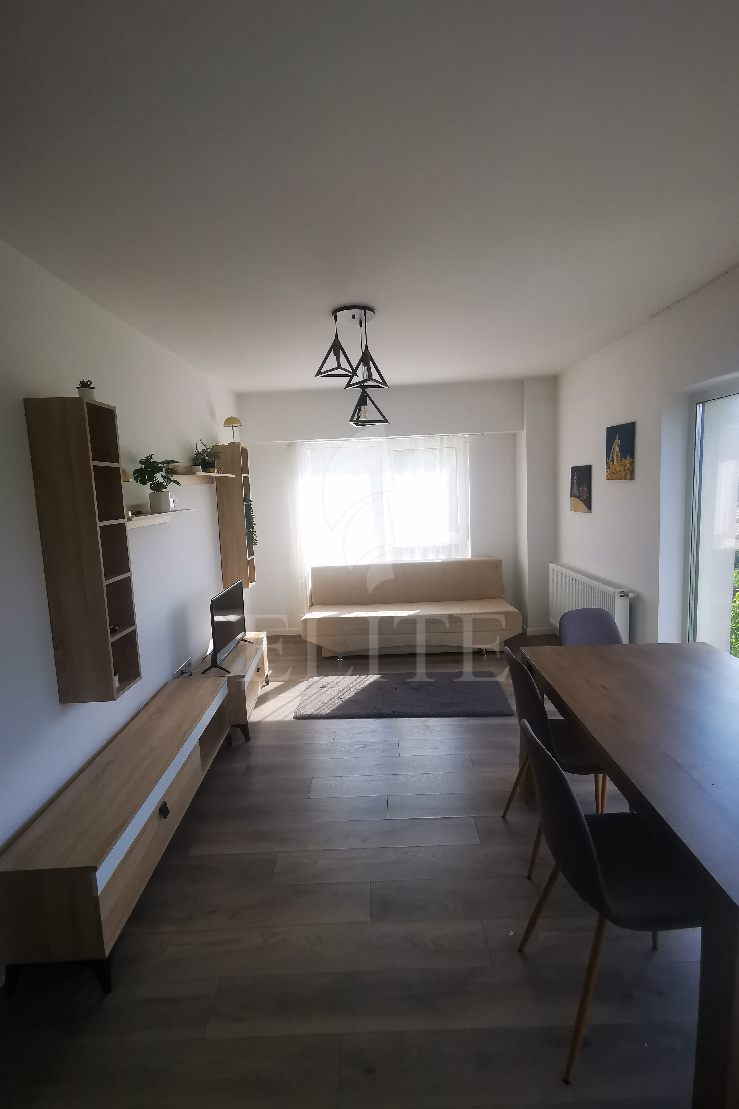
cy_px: 549
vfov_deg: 93.3
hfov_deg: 70.4
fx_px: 523
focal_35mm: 17
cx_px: 375
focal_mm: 2.35
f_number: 2.2
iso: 50
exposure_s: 1/144
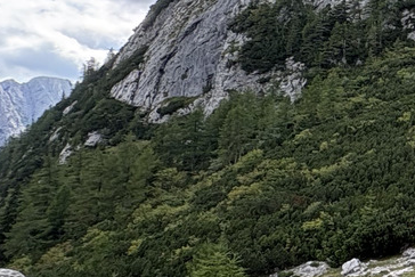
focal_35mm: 64
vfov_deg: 21.1
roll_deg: +0.8
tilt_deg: +5.9
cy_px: 73
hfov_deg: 18.5
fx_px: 738
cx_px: 851
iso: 40
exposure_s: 1/265
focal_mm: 2.22
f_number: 2.2
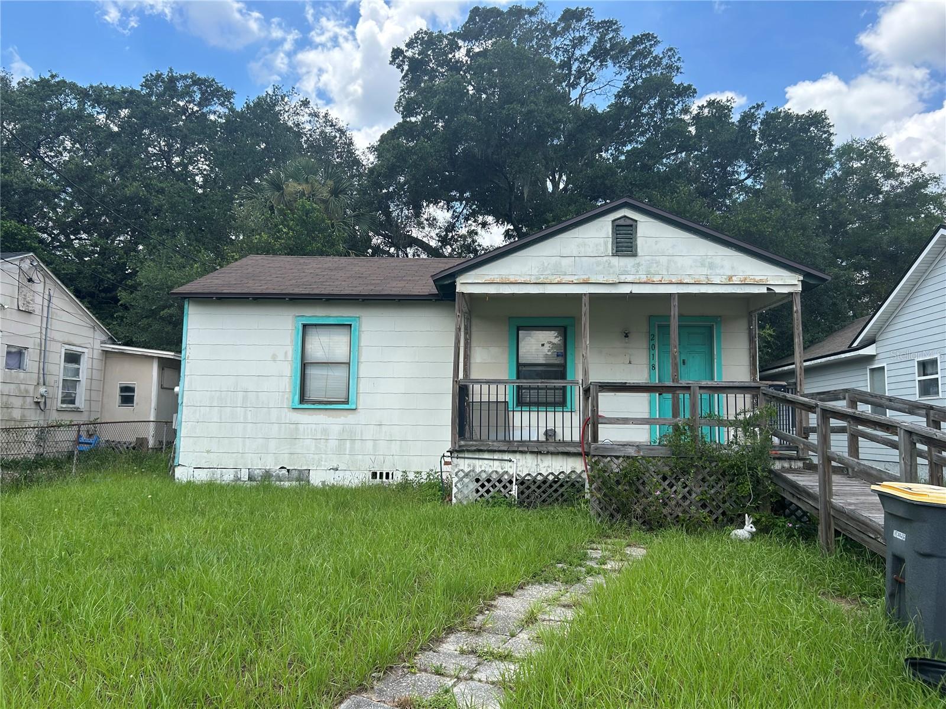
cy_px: 354
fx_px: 711
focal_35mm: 26
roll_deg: -1.8
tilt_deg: +7.4
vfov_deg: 53.1
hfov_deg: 67.3
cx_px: 473
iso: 50
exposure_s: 1/1645
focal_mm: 5.7
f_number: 1.5
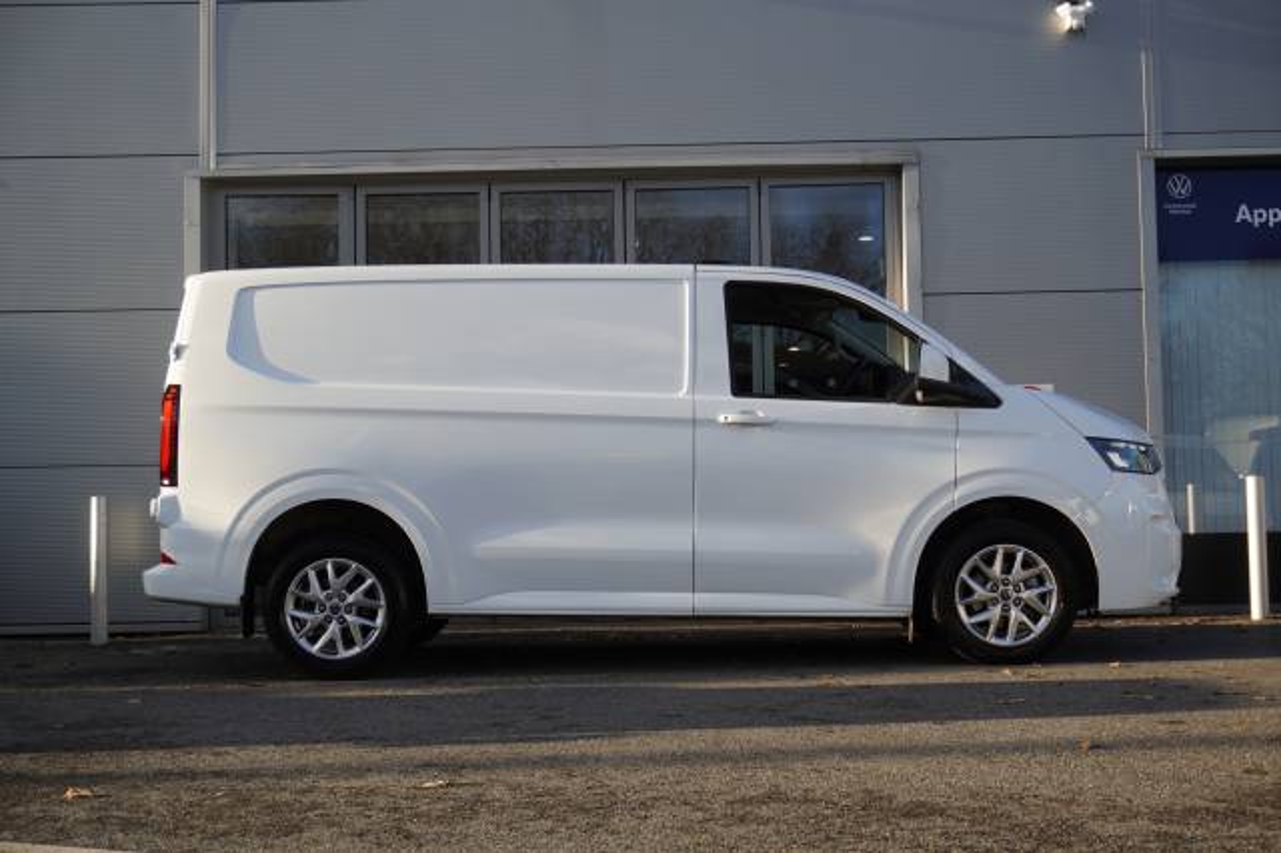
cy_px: 426
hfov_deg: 41.1
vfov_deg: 28.0
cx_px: 640
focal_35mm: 48
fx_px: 1707
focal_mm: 32
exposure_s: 1/200
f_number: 4.5
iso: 125
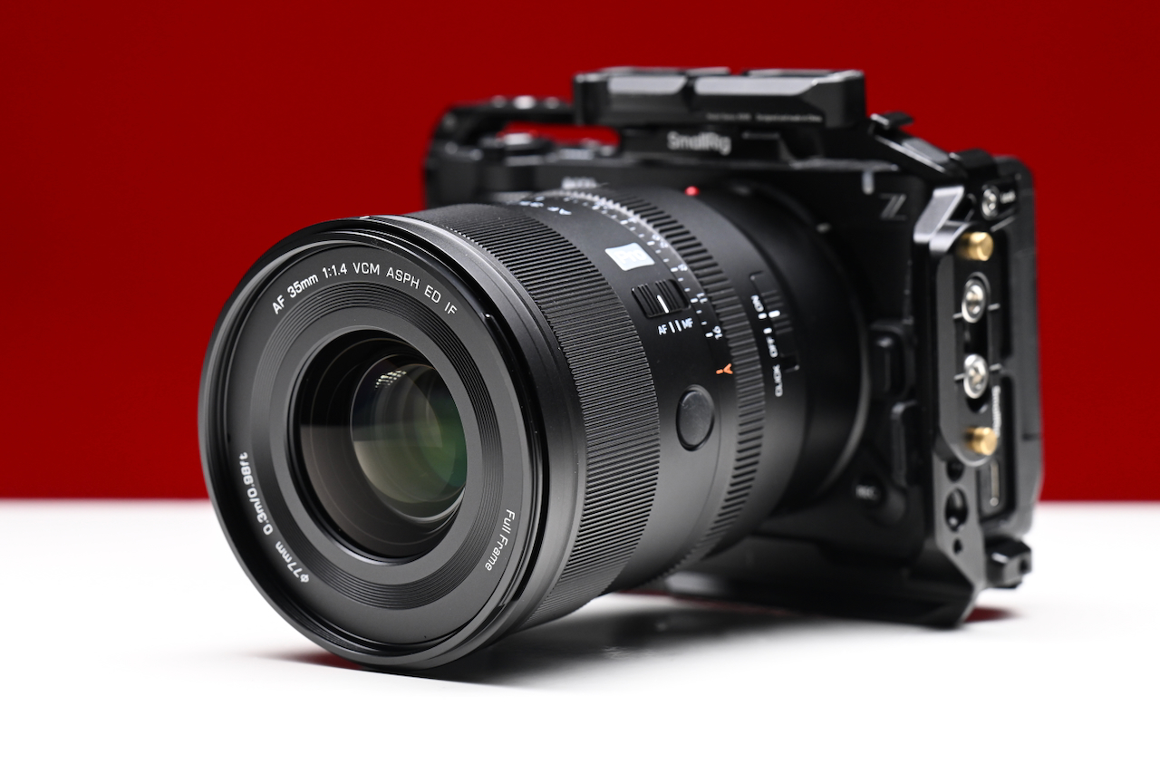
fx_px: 3769
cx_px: 580
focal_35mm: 117
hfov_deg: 17.5
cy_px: 386
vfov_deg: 11.7
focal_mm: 78
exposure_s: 1/60
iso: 800
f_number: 6.3
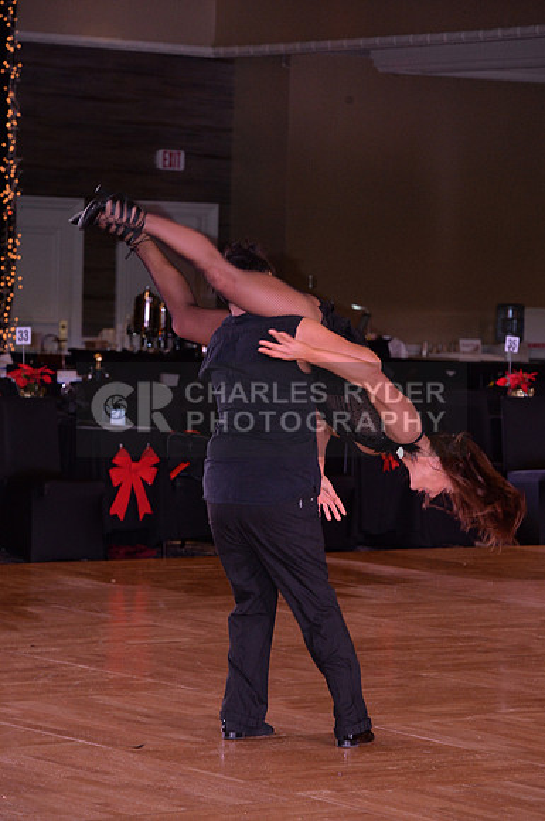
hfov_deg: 9.4
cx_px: 272
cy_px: 410
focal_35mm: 145
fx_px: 3302
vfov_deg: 14.2
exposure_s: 1/250
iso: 2000
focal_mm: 145
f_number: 7.1
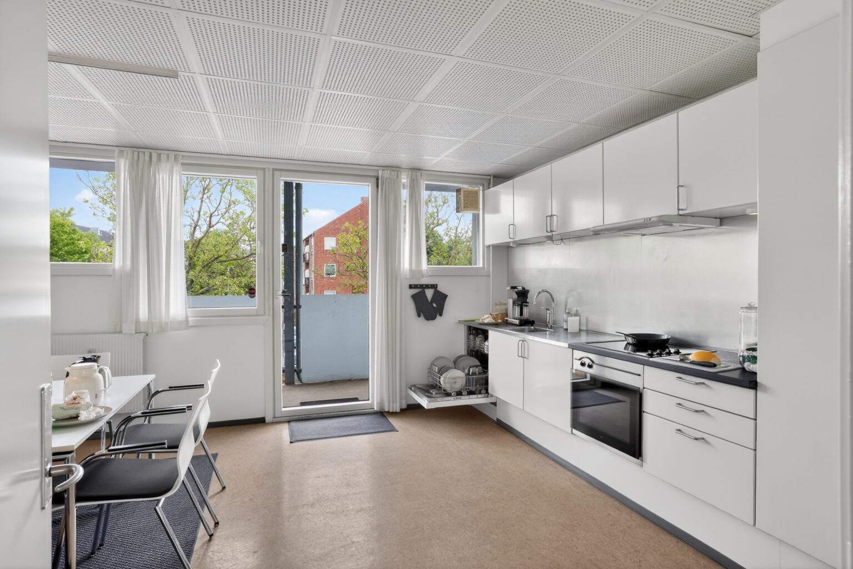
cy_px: 284
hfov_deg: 86.9
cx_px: 426
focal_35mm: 19
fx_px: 450
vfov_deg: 64.6
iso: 400
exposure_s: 1/25
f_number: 8
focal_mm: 19
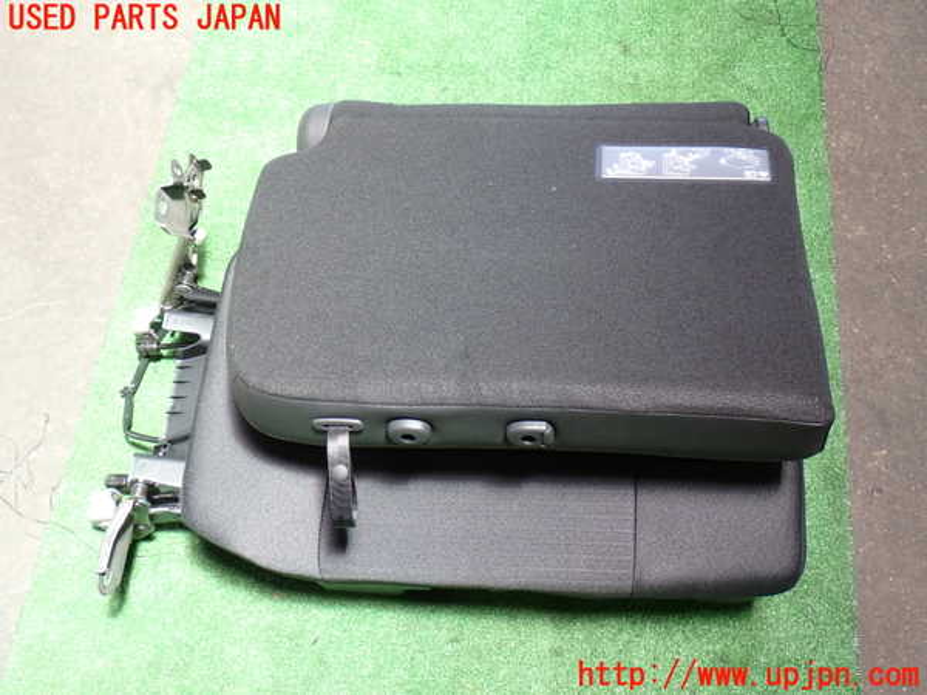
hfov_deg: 45.8
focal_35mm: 41
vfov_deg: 35.1
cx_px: 464
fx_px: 1098
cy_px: 348
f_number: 2.8
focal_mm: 7.31
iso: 200
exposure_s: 1/80
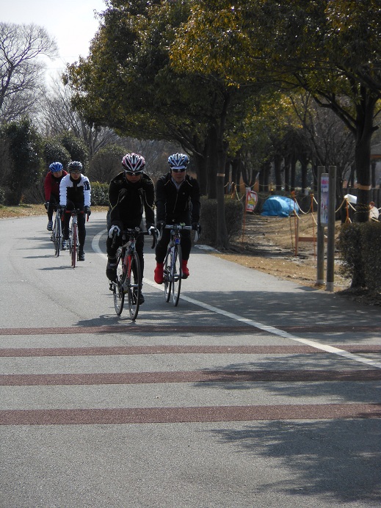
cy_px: 254
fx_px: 2876
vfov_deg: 10.1
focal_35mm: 196
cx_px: 190
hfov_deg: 7.6
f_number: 5.6
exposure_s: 1/400
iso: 80
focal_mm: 35
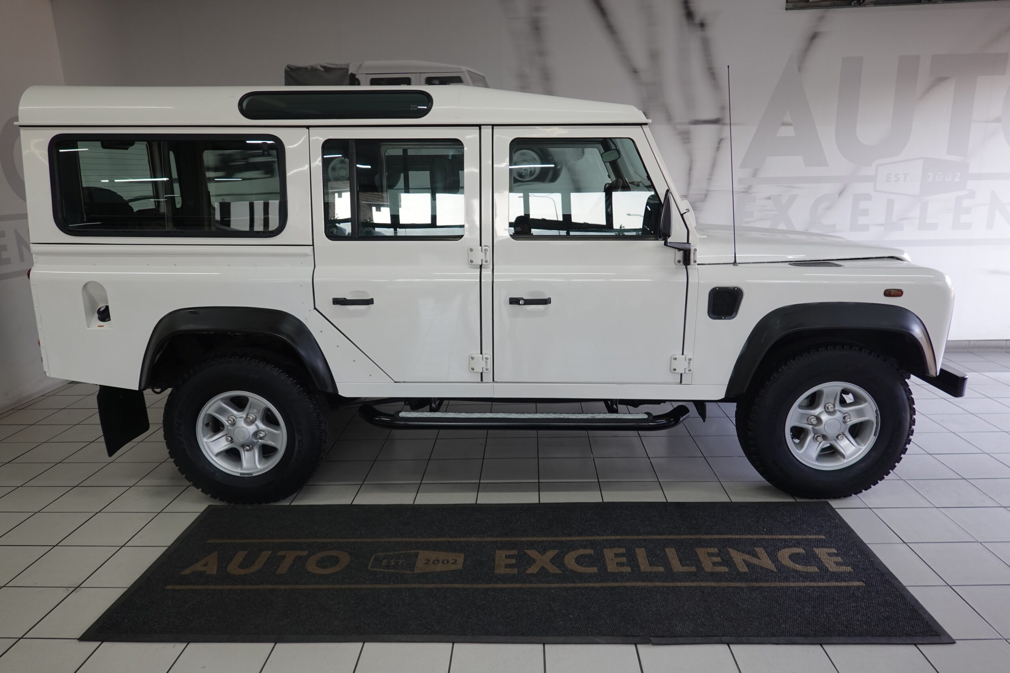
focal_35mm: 24
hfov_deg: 73.7
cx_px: 505
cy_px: 336
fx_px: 673
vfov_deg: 53.1
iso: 125
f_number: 2.8
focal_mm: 9
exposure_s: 1/30
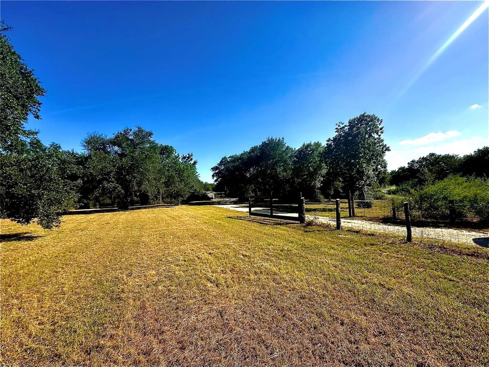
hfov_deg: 102.1
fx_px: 198
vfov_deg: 85.7
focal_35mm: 14
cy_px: 184
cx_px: 244
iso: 40
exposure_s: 1/1366
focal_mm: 2.22
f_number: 2.2
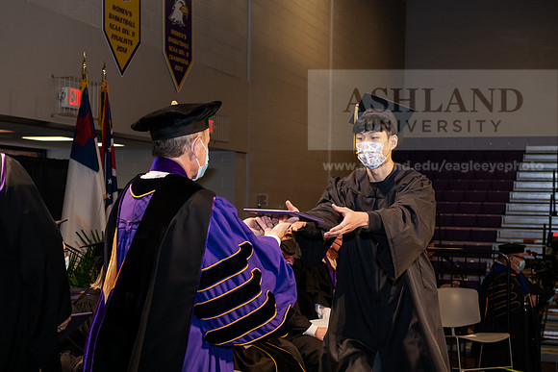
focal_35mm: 62
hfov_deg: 32.4
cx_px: 279
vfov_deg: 21.9
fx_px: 961
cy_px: 186
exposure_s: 1/200
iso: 1600
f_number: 6.3
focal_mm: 62
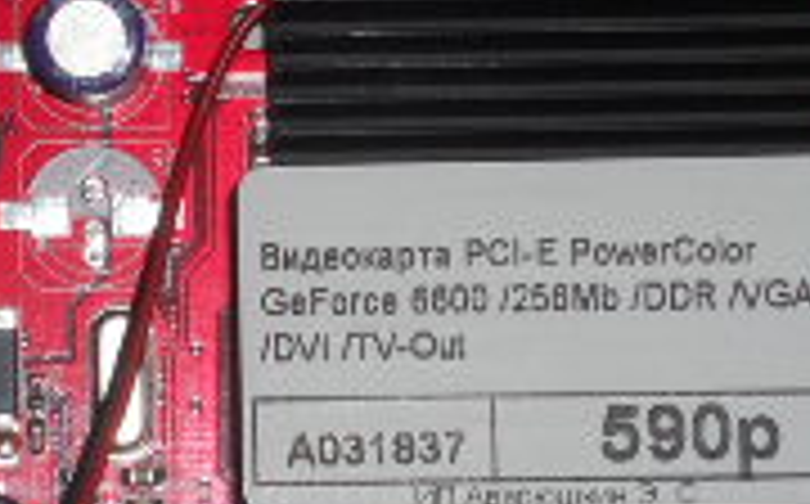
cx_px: 292
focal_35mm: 291
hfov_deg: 7.2
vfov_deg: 4.5
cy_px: 320
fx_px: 6416
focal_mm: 13.9
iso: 80
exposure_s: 1/60
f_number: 5.9
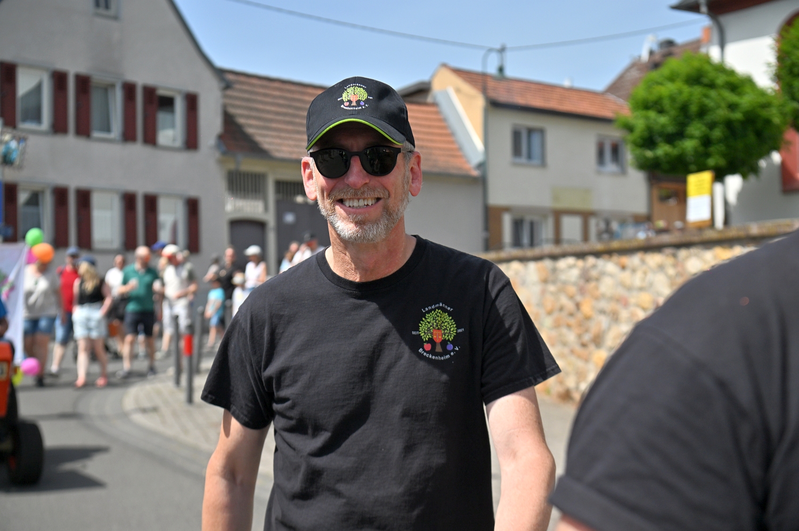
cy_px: 266
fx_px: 1109
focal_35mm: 50
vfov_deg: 27.0
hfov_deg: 39.6
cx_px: 400
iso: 320
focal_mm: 50
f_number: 5.6
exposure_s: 1/5000
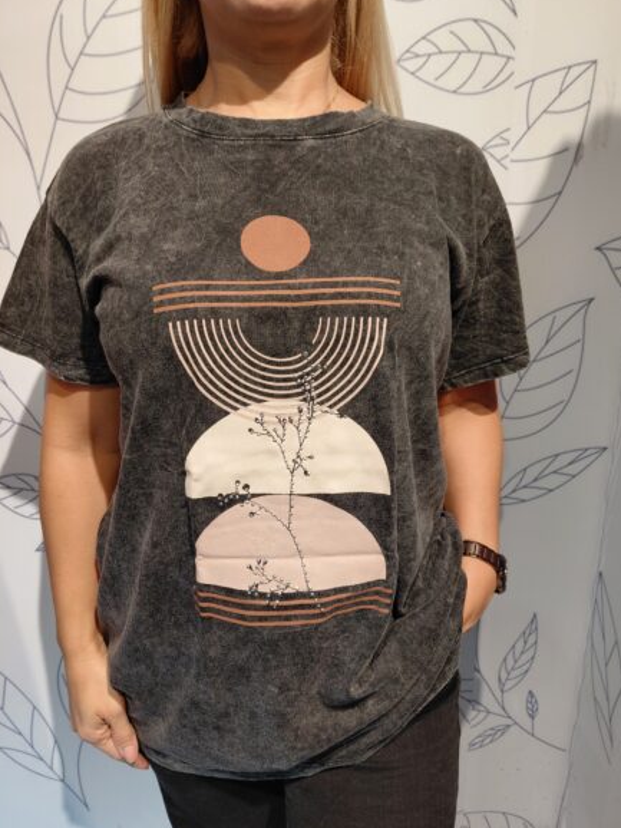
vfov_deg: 67.3
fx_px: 622
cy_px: 420
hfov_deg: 53.1
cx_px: 311
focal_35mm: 26
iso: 200
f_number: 1.8
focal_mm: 4.69
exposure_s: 1/100
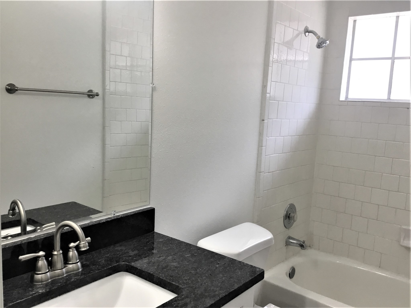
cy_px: 154
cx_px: 206
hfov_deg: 58.4
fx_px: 368
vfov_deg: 45.4
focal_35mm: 31
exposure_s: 1/40
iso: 25
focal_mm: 3.3
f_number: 2.4
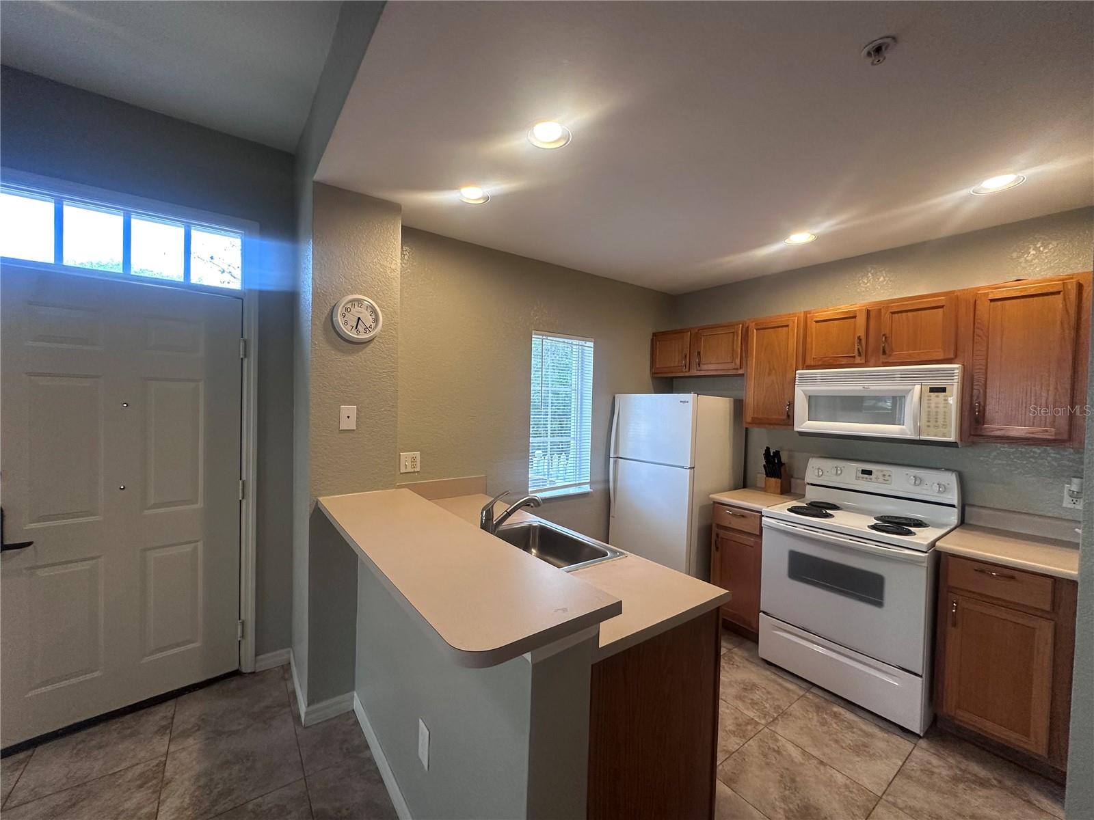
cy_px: 410
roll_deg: -2.6
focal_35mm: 14
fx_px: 442
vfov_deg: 85.7
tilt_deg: -0.9
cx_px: 547
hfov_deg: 102.1
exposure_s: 1/120
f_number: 2.2
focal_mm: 2.22
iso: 200
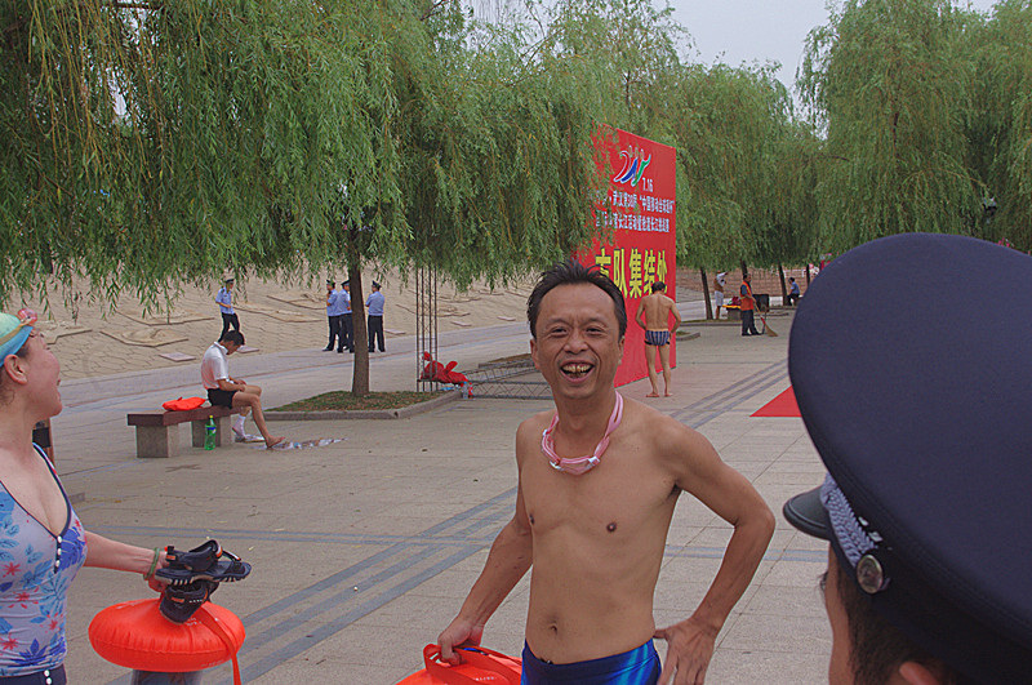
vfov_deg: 29.2
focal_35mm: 46
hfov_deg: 42.8
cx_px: 516
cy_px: 342
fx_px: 1317
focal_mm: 30.63
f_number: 14
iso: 200
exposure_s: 1/125
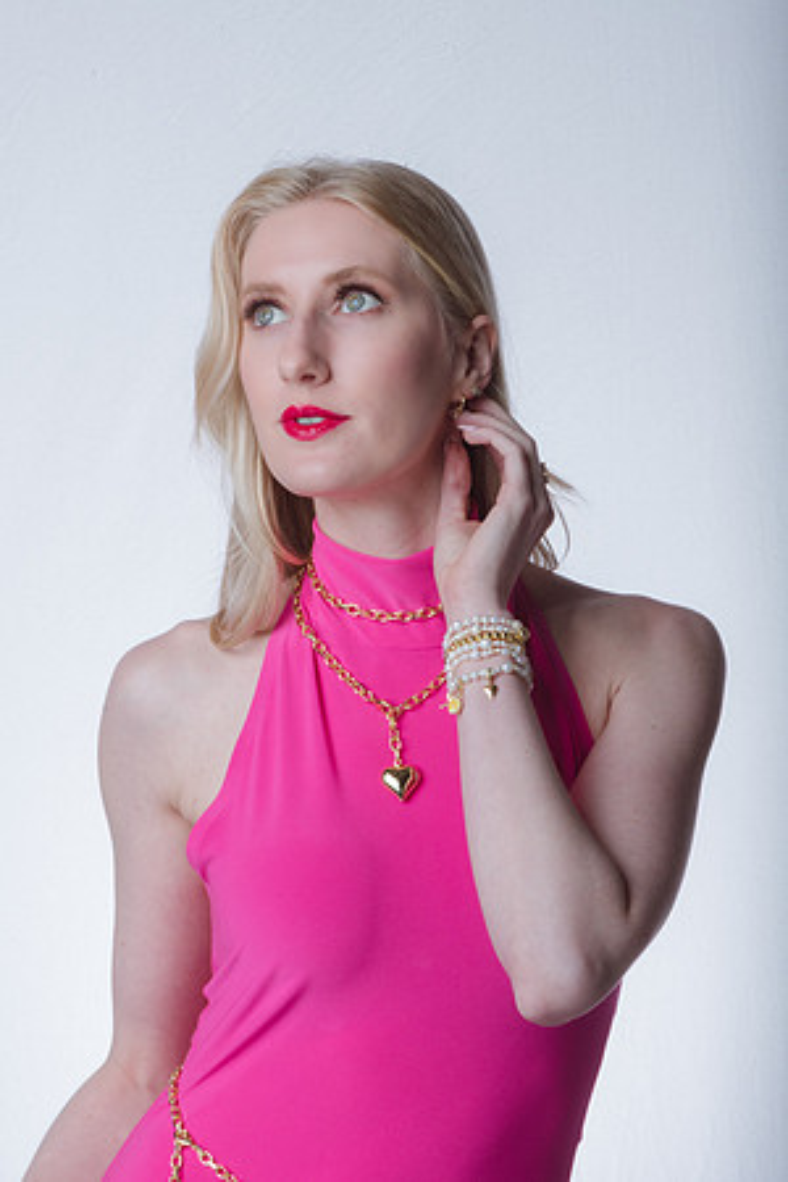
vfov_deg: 19.5
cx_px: 394
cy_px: 591
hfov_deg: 13.0
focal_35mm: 105
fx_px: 3447
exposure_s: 1/250
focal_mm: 105
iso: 400
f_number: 32
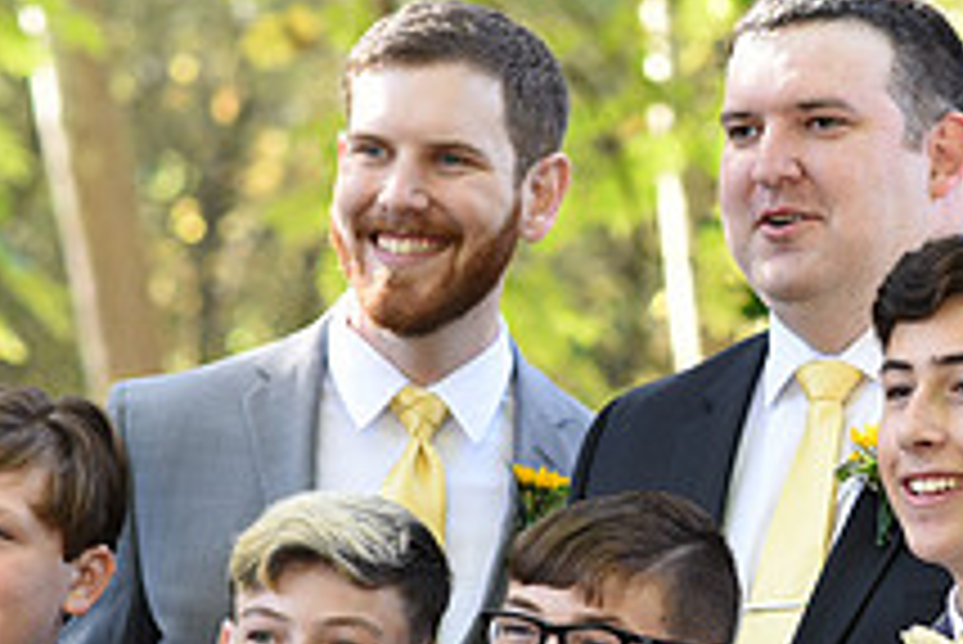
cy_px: 660
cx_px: 860
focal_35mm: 230
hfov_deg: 8.9
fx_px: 6156
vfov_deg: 6.0
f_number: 4
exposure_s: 1/200
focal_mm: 85
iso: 500
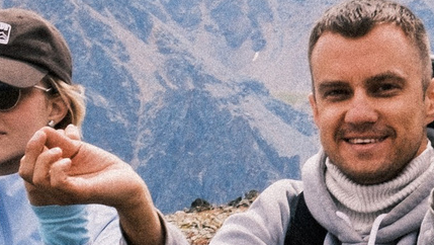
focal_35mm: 255
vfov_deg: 4.7
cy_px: 381
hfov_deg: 8.2
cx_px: 729
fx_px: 2937
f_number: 9
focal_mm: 25.4
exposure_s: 1/160
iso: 160
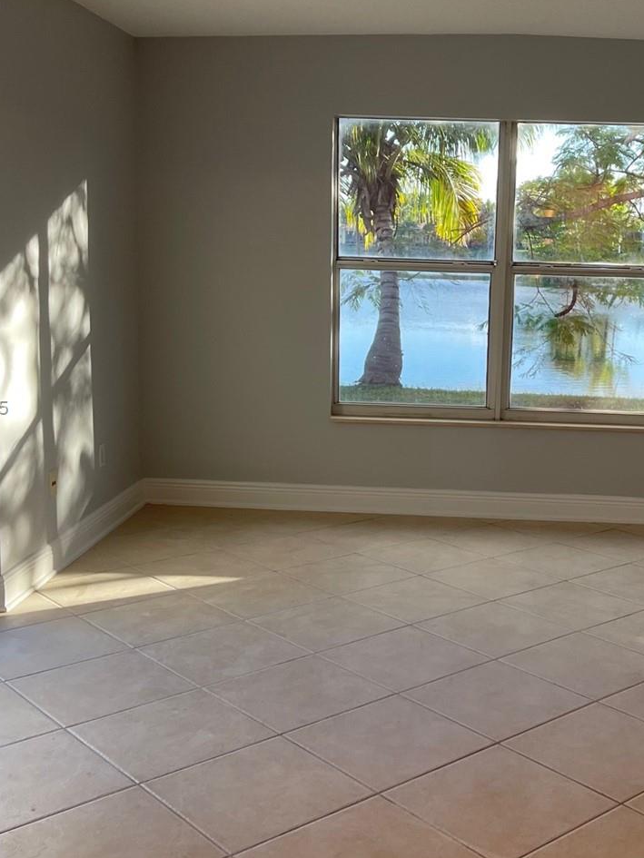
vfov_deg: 42.9
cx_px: 443
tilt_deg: -10.5
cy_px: 409
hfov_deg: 32.5
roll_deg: -1.9
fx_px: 1091
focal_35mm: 44
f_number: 1.6
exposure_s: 1/120
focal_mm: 5.1
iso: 125
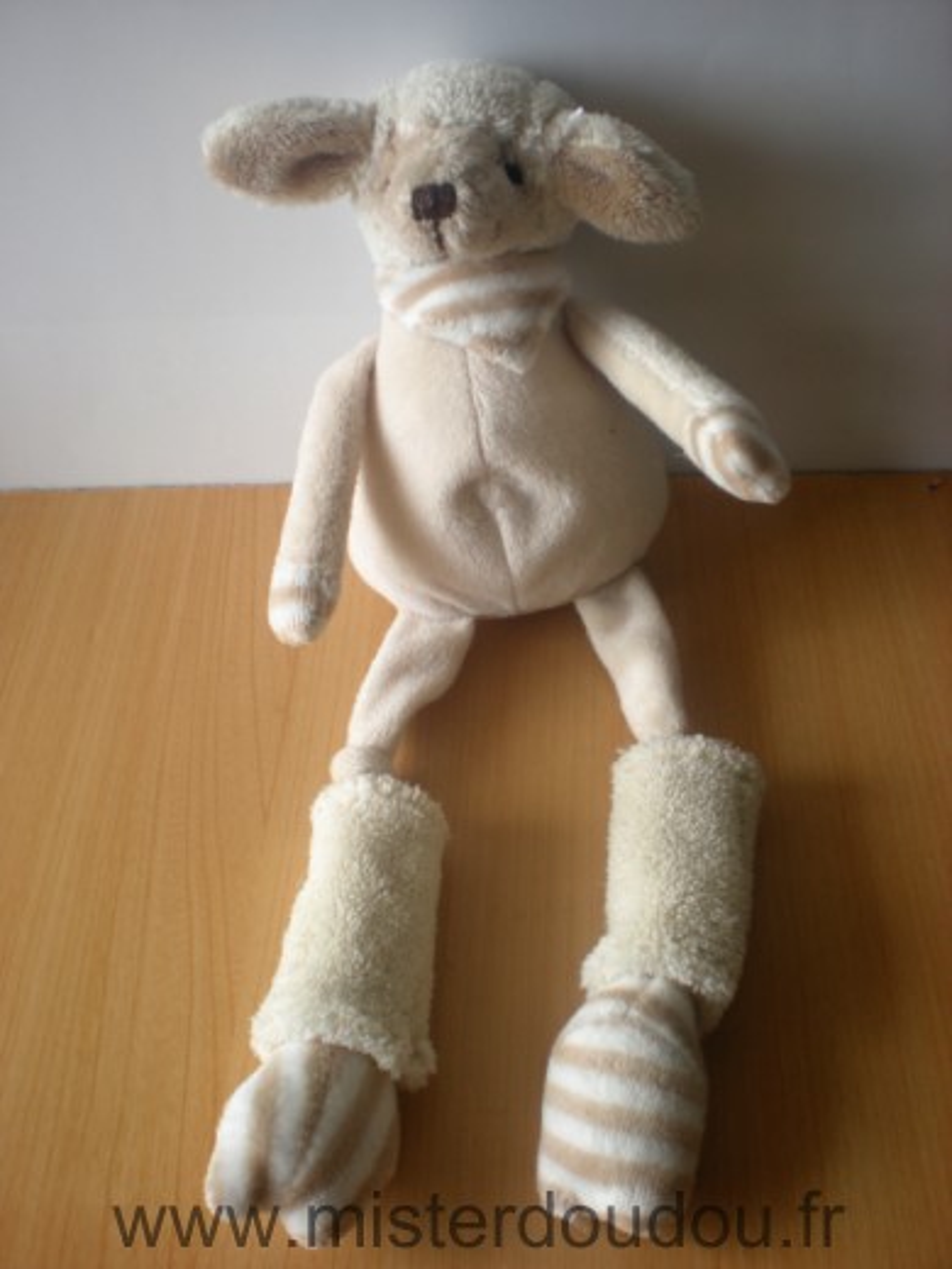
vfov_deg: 49.0
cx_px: 476
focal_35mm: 38
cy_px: 634
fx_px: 1393
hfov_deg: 37.7
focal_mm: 6.3
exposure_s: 1/64.1
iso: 64
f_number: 3.1
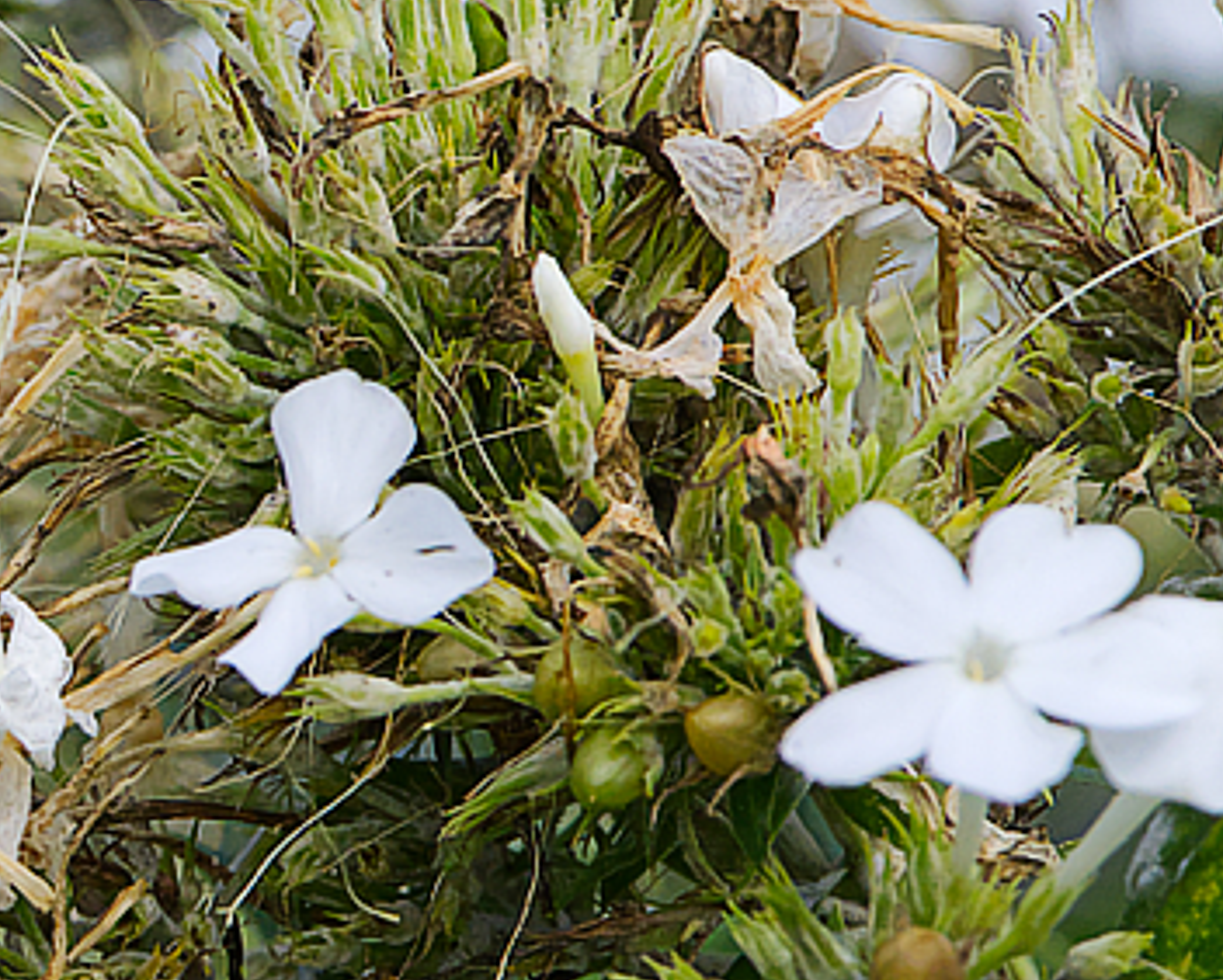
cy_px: 735
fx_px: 57910
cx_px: -778
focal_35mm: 1599
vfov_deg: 1.0
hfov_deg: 1.2
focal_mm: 500
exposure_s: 1/2000
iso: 1800
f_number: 8
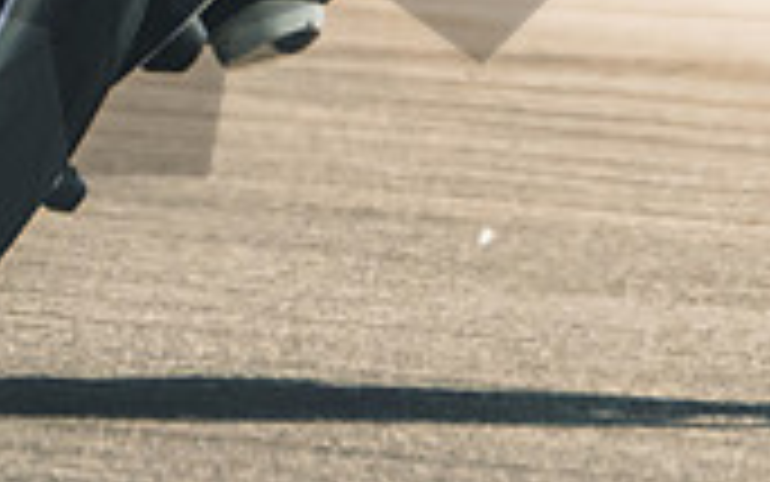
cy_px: -575
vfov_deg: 0.5
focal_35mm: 2563
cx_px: 444
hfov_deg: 0.8
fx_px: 53802
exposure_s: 1/2500
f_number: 5.6
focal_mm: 400
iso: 1600
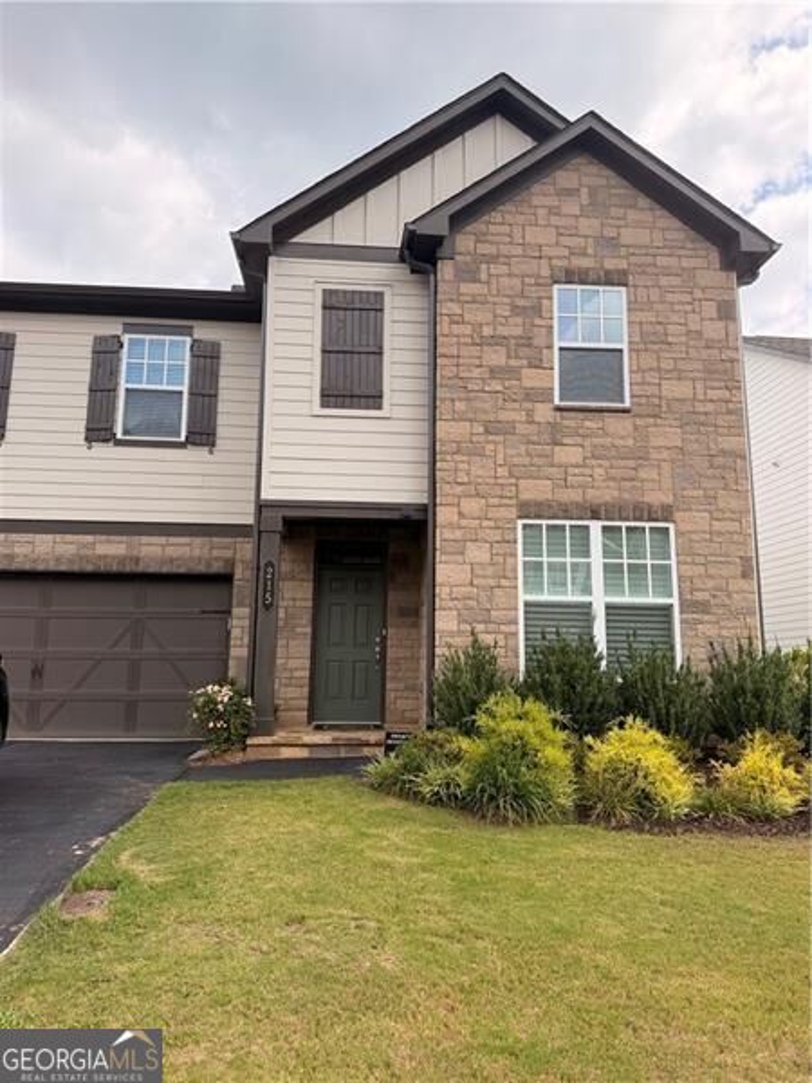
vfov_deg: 71.6
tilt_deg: +10.4
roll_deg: -0.1
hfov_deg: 56.8
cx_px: 406
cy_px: 542
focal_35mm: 24
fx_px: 751
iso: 100
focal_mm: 6.76
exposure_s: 1/2299
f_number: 1.78
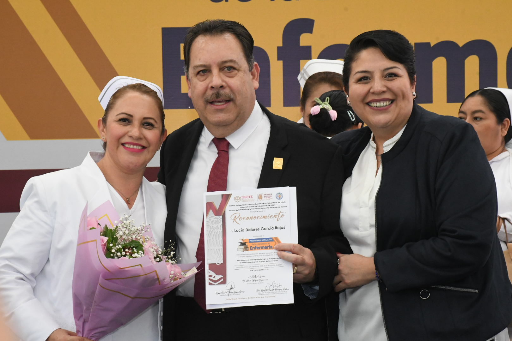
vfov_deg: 10.8
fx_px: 1806
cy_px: 170
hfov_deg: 16.1
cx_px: 256
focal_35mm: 127
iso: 5000
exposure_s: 1/160
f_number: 14
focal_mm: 85
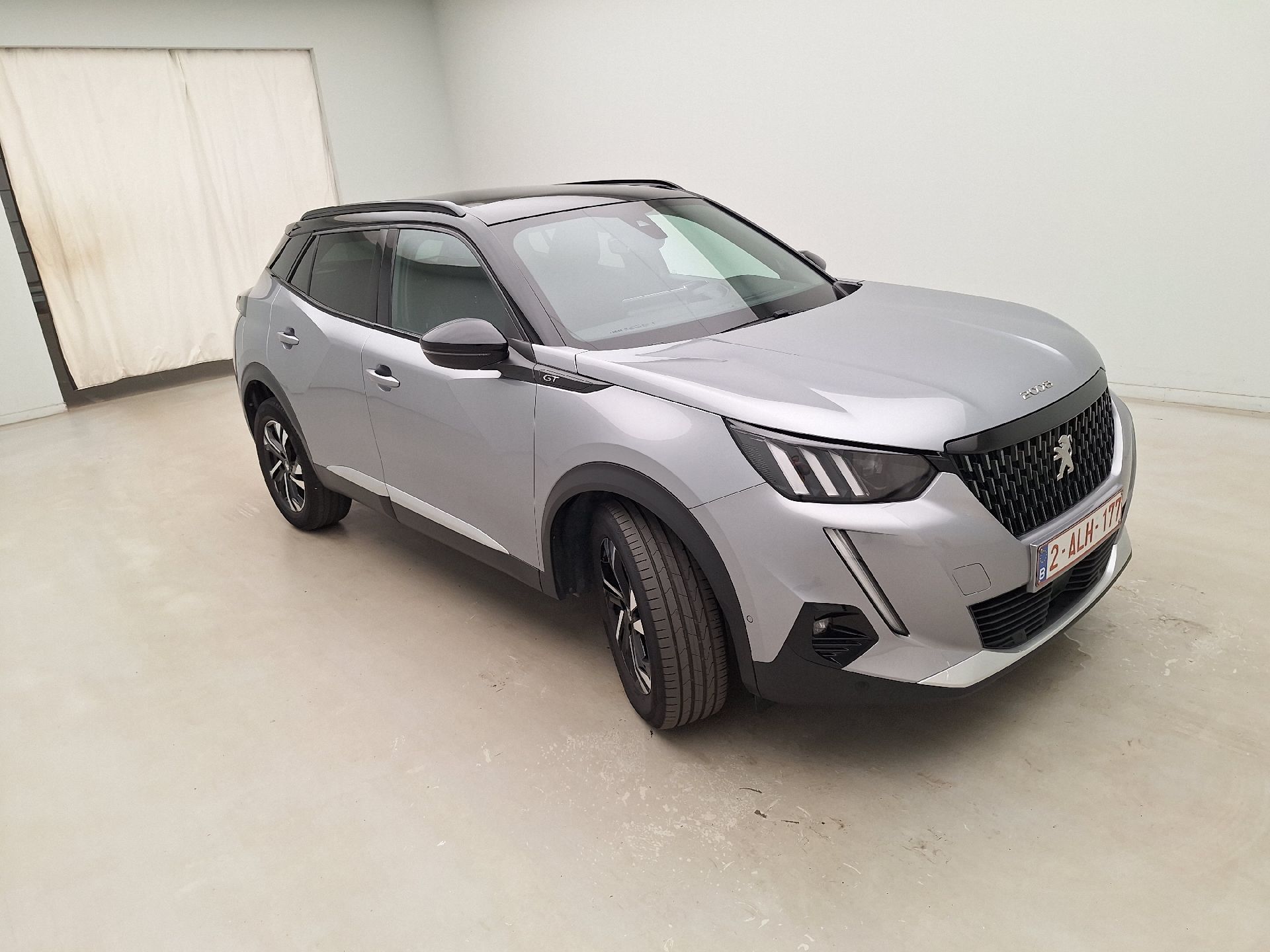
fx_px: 844
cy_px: 476
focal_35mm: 23
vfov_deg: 58.9
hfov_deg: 73.9
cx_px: 635
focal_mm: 5.54
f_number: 1.8
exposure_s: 1/100
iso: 50
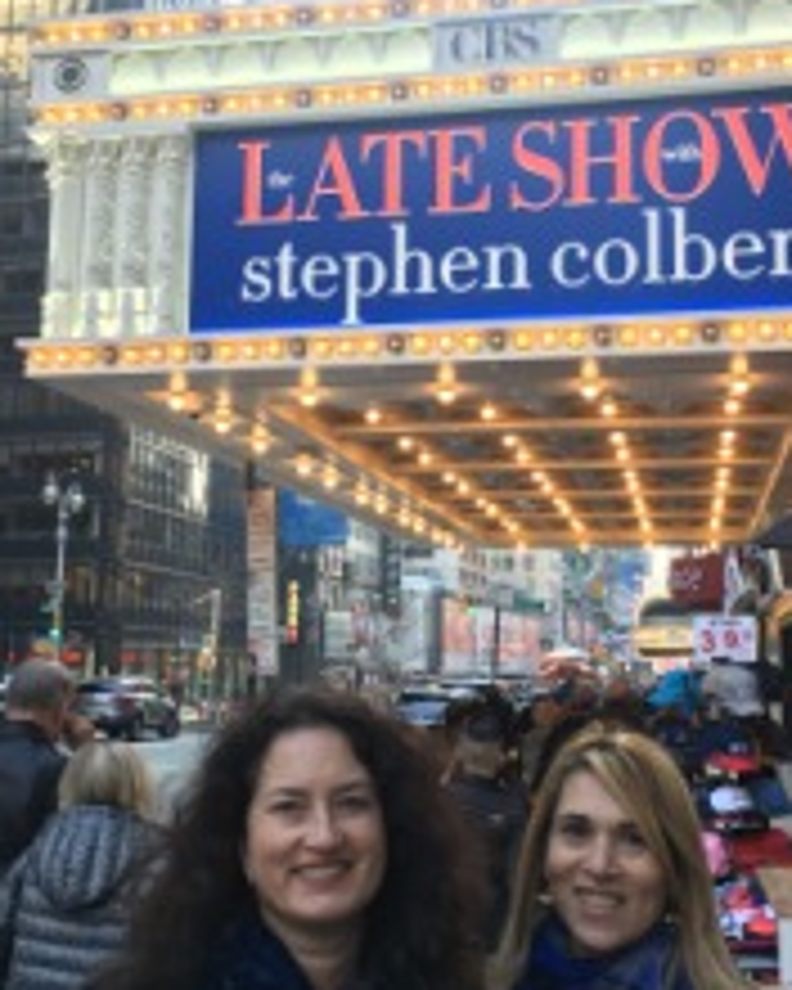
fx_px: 1377
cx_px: 392
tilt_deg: +8.9
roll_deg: +1.3
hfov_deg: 32.1
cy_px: 468
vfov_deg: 39.5
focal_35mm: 47
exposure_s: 1/60
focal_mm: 4.15
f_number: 2.2
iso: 25
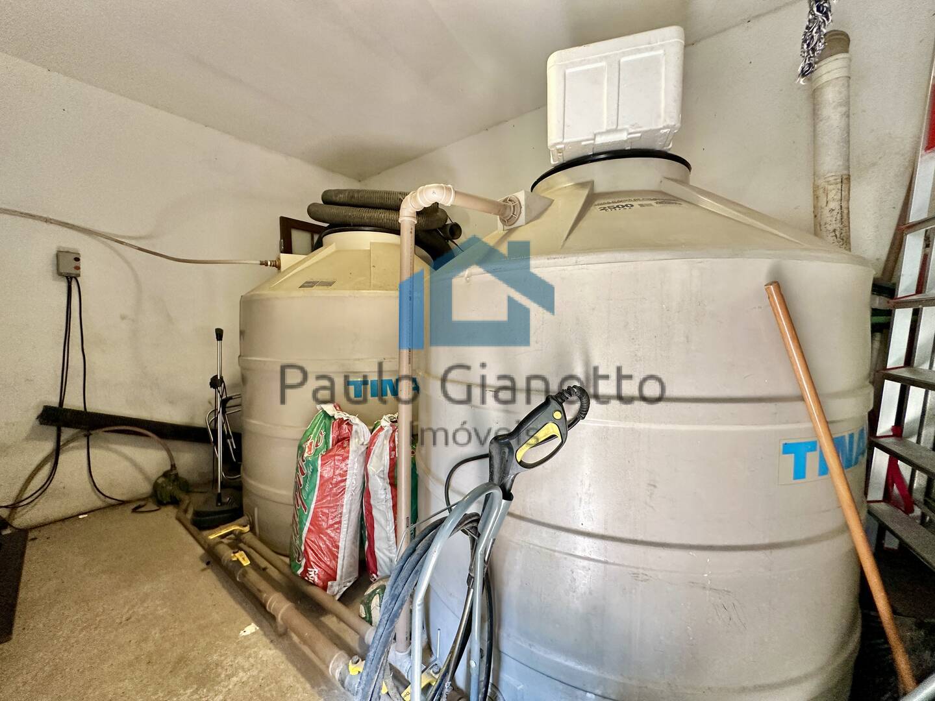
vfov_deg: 85.7
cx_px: 468
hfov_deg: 102.1
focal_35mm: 14
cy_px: 350
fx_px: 378
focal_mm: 2.22
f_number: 2.2
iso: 250
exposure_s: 1/99
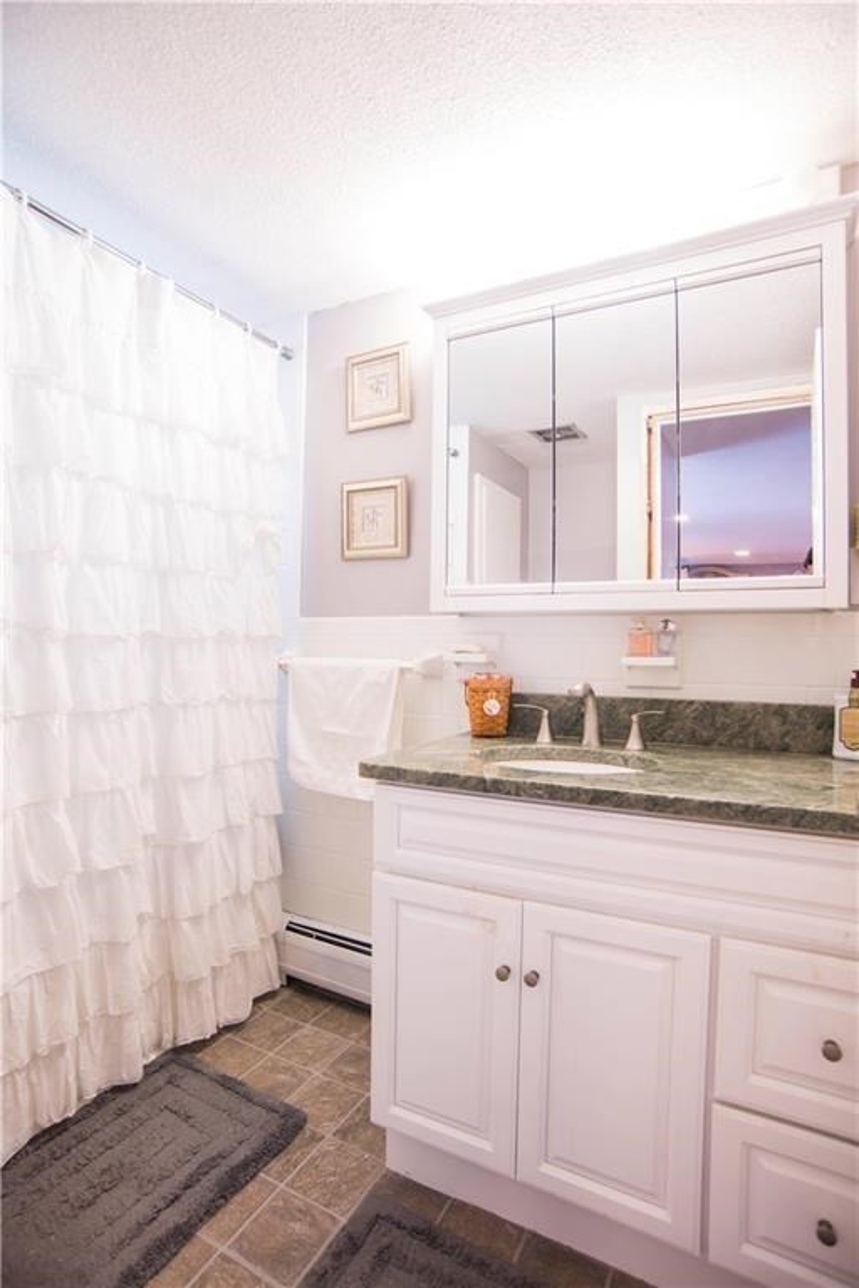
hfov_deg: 67.4
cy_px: 644
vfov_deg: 90.0
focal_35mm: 18
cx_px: 430
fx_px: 644
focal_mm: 18
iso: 100
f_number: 6.3
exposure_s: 1/1.67
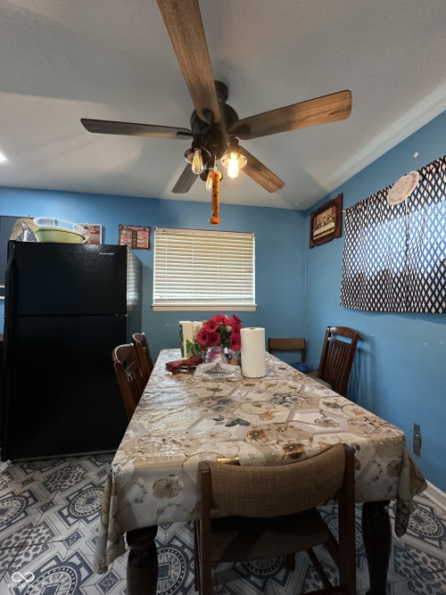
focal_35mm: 14
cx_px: 223
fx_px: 241
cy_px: 298
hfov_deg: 85.7
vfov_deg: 102.1
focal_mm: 2.22
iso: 320
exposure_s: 1/60
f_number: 2.2
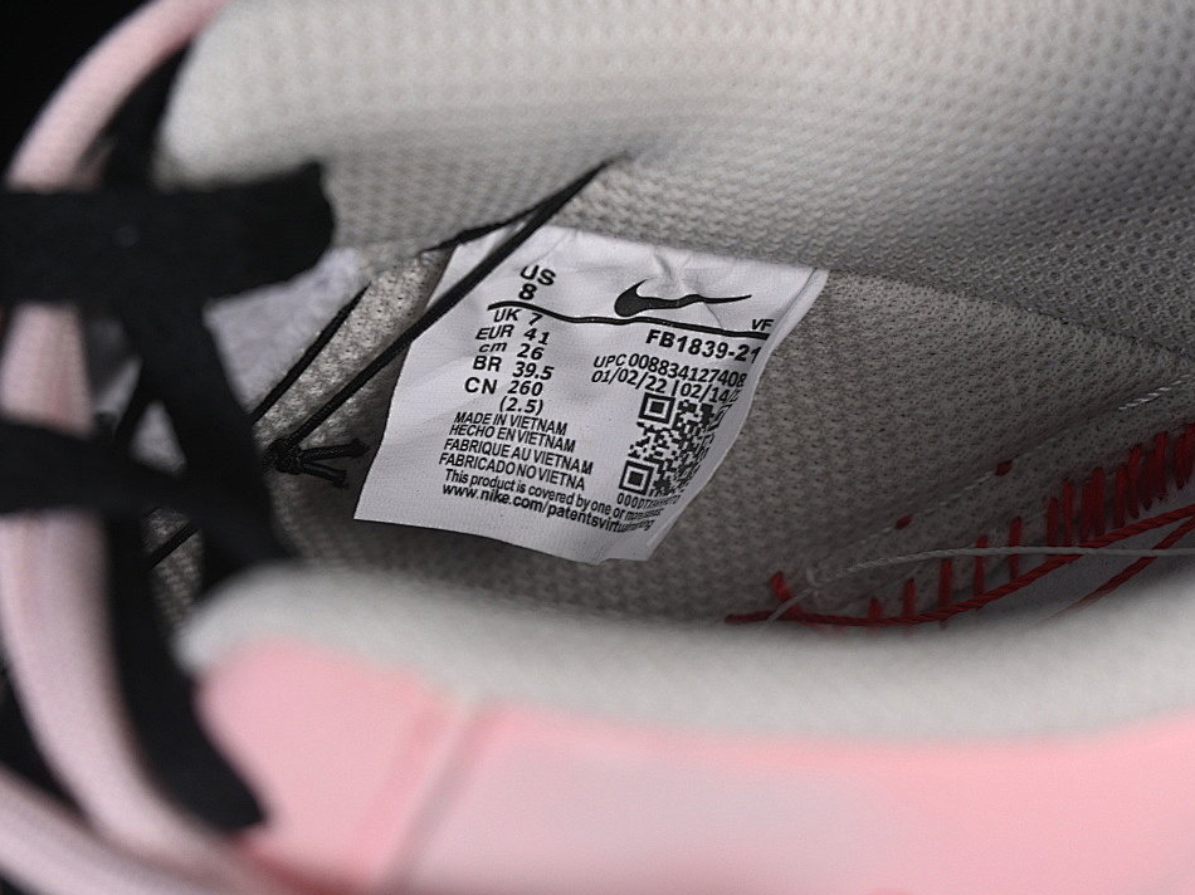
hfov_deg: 23.8
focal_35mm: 82
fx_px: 2830
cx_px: 580
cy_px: 448
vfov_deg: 18.0
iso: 160
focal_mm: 50
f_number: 7.1
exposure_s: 1/80
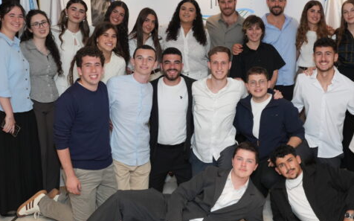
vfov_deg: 21.6
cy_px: 101
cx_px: 231
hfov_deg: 33.8
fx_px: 579
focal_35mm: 60
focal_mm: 35
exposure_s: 1/250
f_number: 5.6
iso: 640
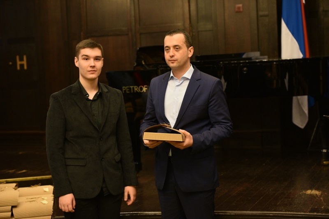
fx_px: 640
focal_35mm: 70
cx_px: 164
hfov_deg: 28.8
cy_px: 110
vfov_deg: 19.4
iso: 2000
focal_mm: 70
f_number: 2.8
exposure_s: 1/100
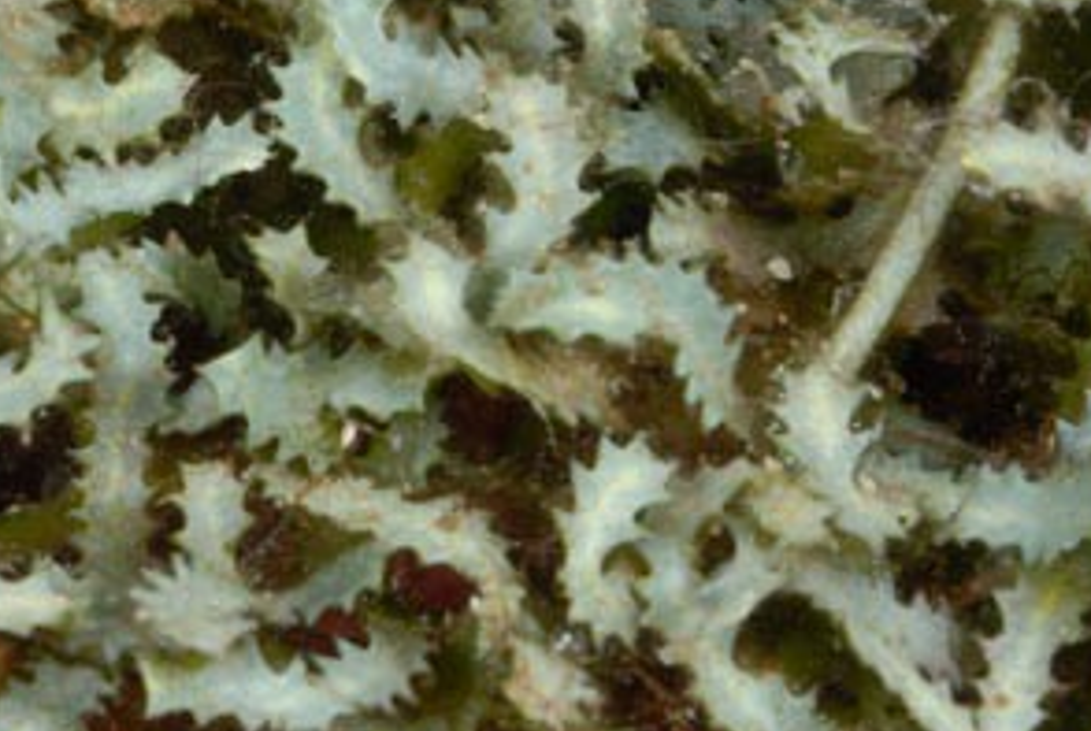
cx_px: 152
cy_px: 174
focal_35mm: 180
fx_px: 5463
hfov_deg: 11.3
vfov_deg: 7.6
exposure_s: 1/90
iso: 100
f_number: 19
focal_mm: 60
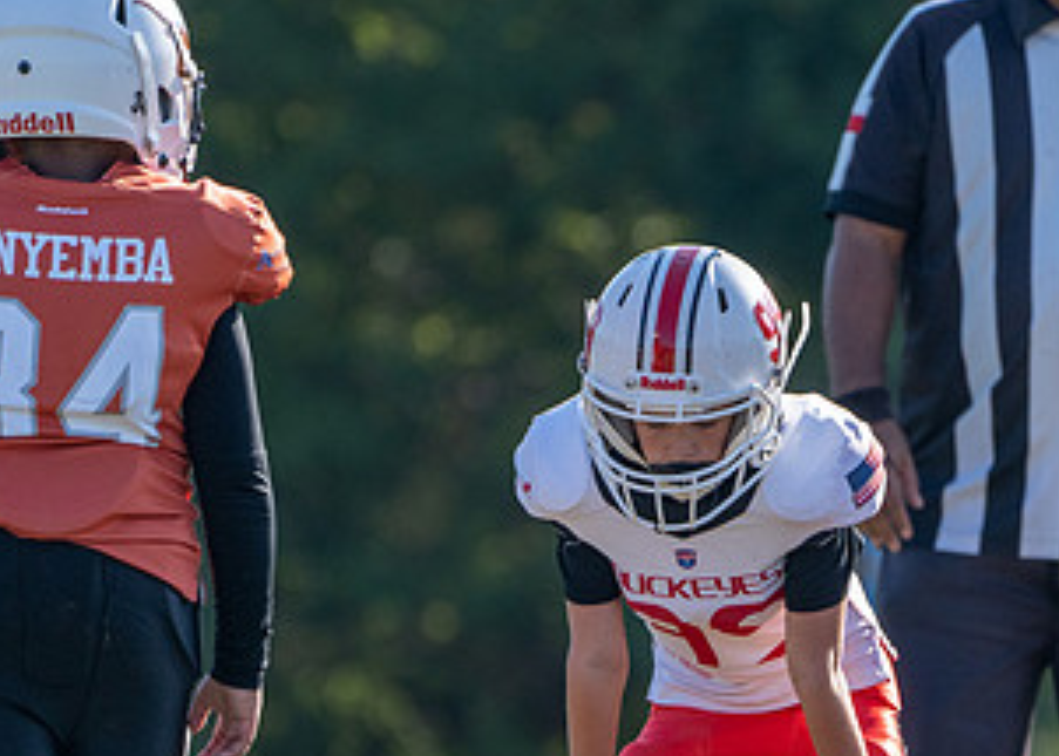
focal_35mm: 985
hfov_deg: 2.0
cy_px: 680
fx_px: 29625
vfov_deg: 1.5
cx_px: 780
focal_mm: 400
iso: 500
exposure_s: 1/1600
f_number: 5.6
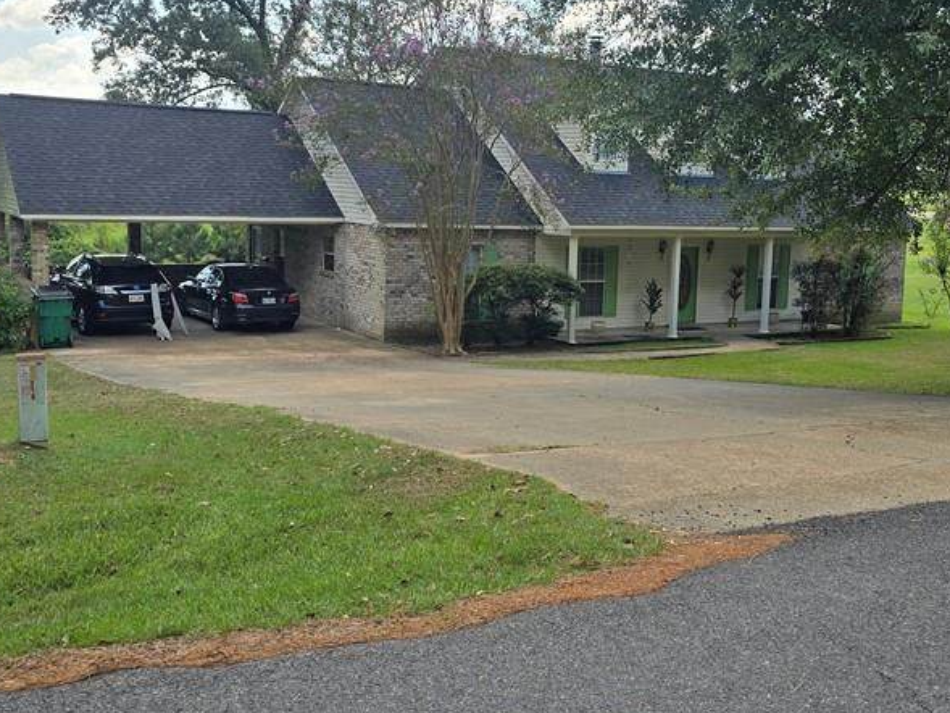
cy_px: 303
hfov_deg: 46.5
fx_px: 1098
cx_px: 573
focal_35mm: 40
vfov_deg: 35.9
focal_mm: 6.3
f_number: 1.7
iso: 12
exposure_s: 1/378
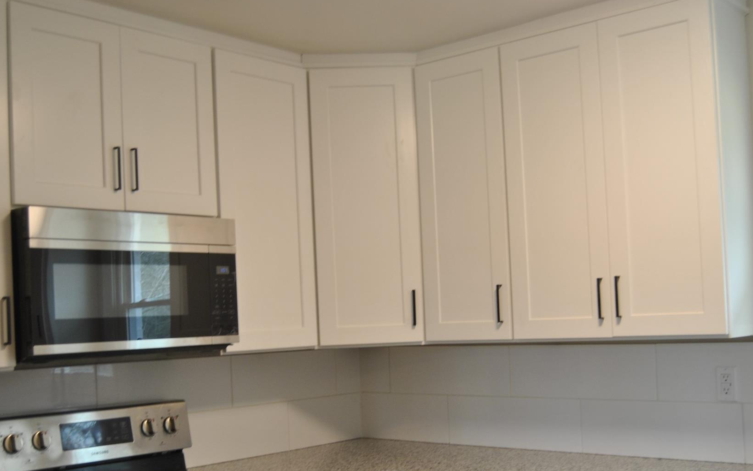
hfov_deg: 43.4
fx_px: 944
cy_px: 304
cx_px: 345
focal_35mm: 46
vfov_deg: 27.9
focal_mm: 24
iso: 200
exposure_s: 1/30
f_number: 3.8
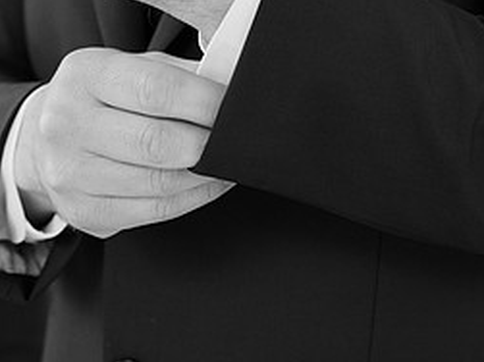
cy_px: 26
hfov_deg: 22.0
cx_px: 247
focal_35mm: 89
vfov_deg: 16.3
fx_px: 1244
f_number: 4
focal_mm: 40
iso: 500
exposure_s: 1/400
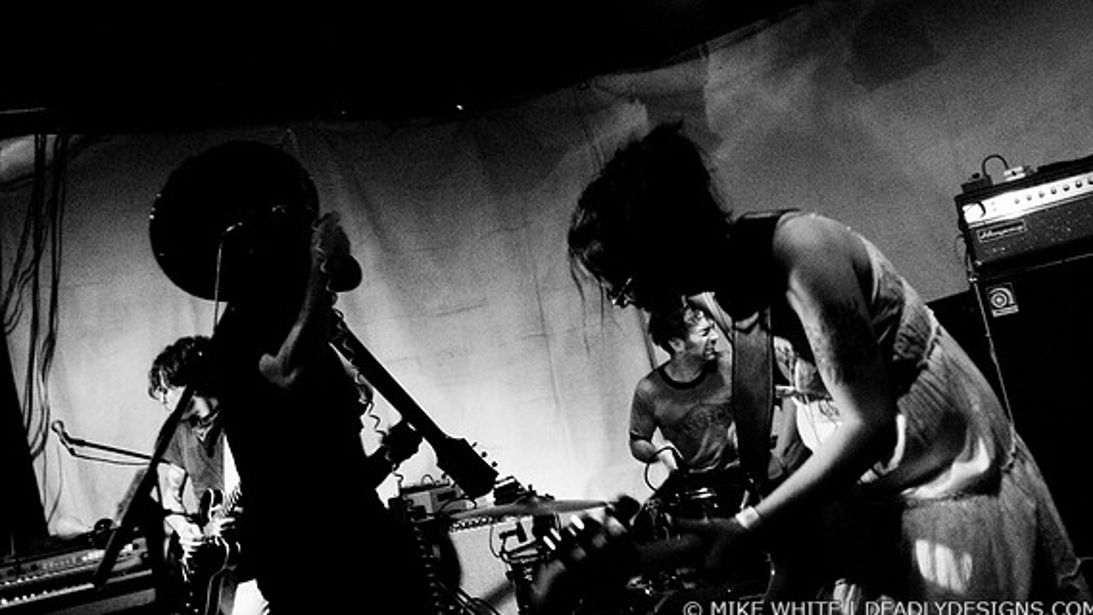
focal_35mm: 32
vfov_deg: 36.6
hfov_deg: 61.0
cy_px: 257
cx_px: 551
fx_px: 927
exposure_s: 1/50
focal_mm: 20
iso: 1250
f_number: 2.8
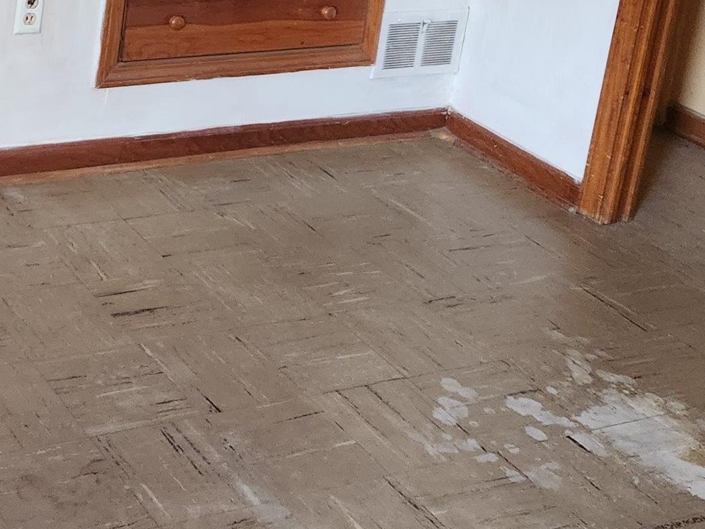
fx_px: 1364
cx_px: -25
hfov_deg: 27.1
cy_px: -171
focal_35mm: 67
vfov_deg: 20.0
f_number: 1.8
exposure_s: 1/120
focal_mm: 5.4
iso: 1000
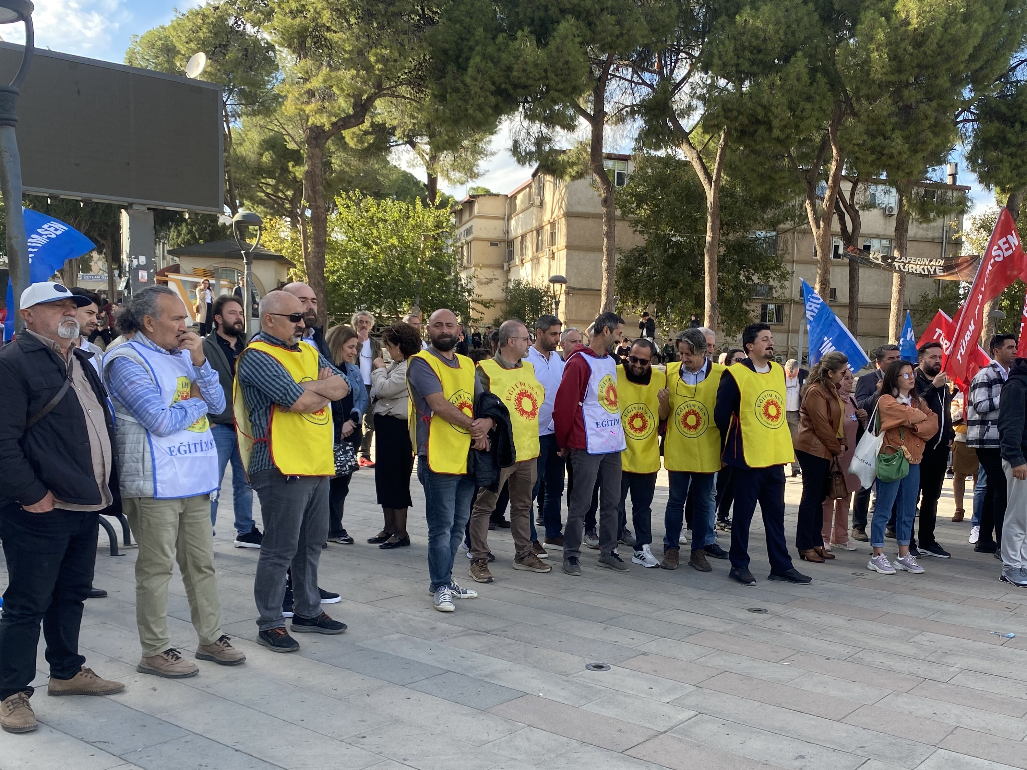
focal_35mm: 35
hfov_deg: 52.2
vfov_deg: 40.5
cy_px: 473
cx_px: 630
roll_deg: -1.1
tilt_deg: -7.9
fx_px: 1038
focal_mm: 4.25
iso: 32
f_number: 1.8
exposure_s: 1/412
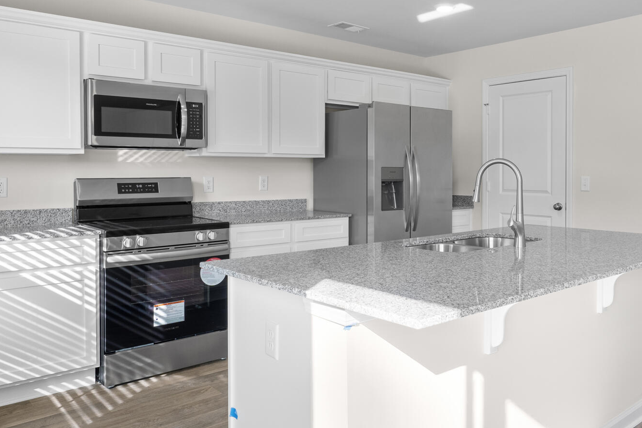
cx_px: 388
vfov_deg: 42.2
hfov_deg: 59.8
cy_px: 175
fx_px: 552
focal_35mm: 31
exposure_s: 1/13
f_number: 6.3
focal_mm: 11
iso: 200
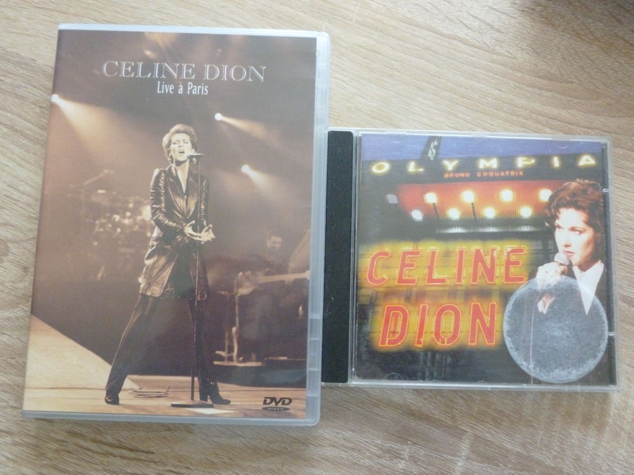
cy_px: 238
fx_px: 513
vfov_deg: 49.7
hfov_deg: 63.4
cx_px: 317
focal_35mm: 28
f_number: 3.3
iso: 640
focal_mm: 5
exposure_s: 1/125
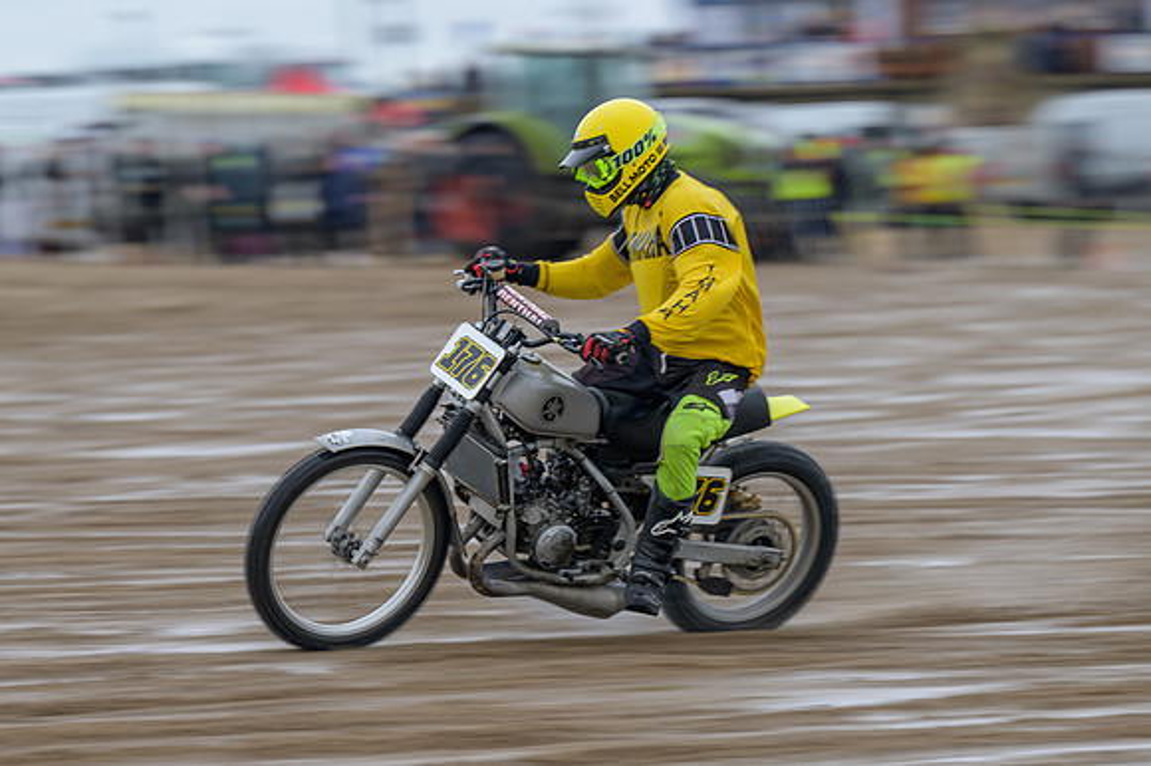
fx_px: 7189
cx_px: 576
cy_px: 383
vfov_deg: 6.1
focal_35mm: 225
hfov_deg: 9.2
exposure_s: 1/100
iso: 90
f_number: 4
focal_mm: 150
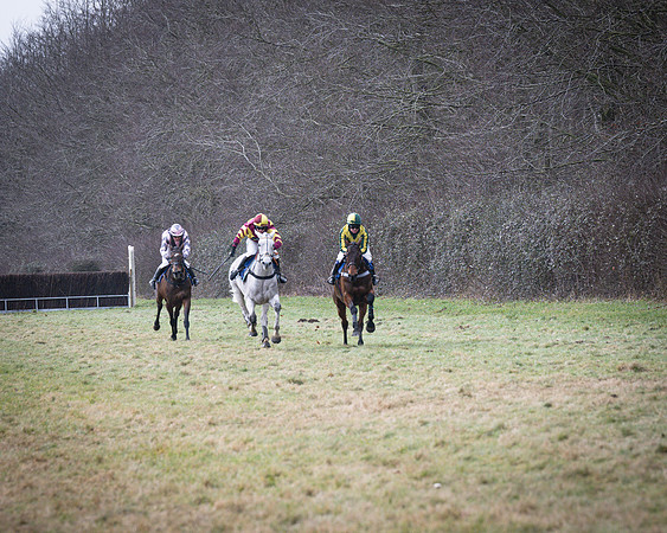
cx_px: 334
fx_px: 4825
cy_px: 266
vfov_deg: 6.3
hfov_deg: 7.9
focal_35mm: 244
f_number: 5
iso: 400
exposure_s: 1/1000
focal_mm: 145
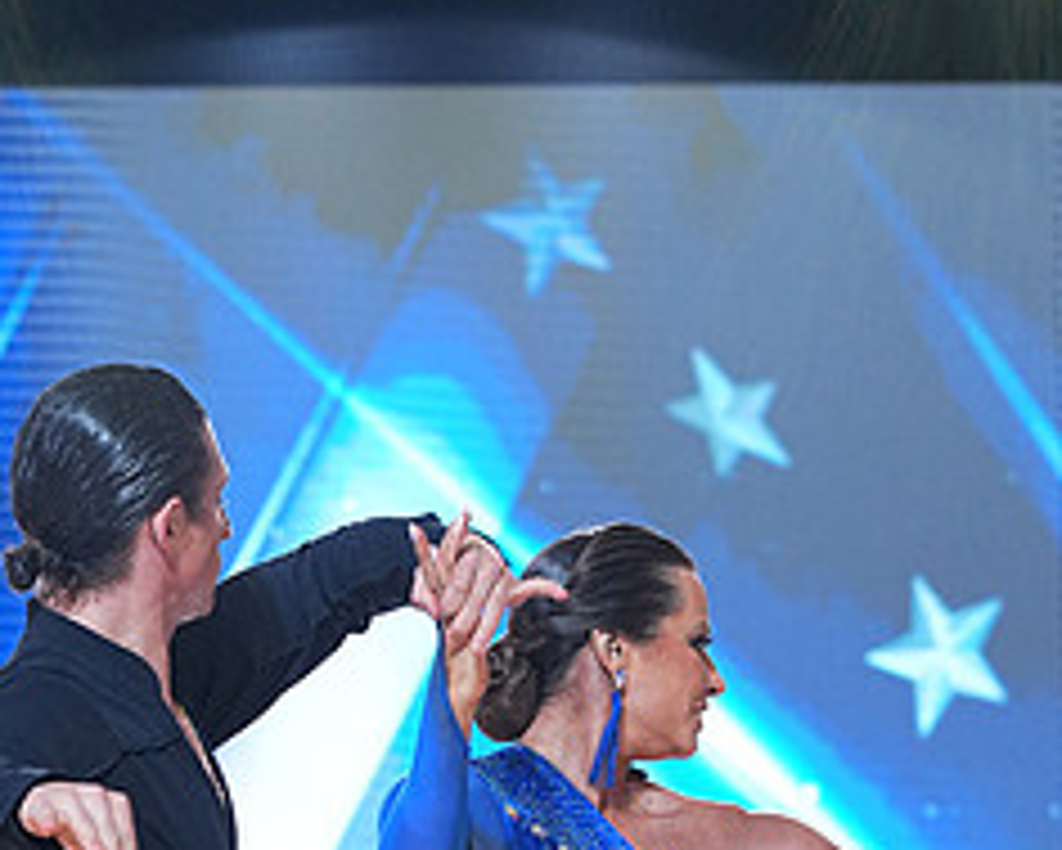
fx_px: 6823
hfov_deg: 8.9
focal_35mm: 217
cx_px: 403
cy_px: 1277
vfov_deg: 7.0
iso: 1600
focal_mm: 94
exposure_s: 1/500
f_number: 4
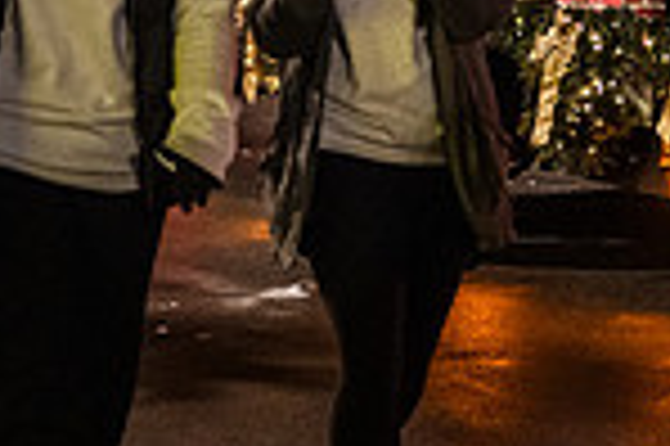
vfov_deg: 8.6
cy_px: -214
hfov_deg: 12.8
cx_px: 832
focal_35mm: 156
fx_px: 2900
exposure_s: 1/200
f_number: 2.8
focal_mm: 40
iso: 4000
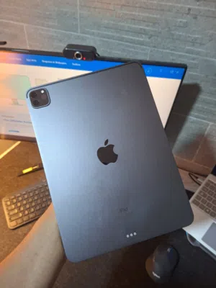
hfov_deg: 58.9
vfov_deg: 73.9
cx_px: 108
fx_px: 191
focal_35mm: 23
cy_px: 144
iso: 320
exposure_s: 1/30
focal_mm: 5.54
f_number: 1.8
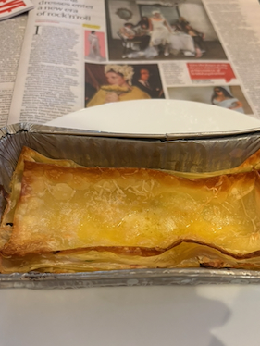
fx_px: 350
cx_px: 169
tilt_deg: -50.5
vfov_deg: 52.3
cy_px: 203
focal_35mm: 35
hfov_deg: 40.3
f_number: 1.6
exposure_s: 1/59
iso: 320
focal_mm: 5.96
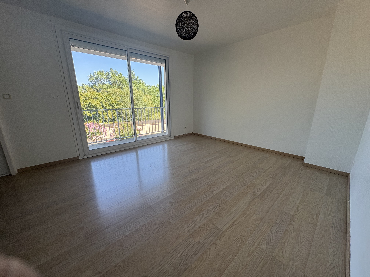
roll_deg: +1.2
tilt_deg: -14.0
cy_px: 138
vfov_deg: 85.7
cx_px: 185
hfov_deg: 102.1
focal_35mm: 14
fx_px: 150
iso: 40
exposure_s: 1/171
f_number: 2.2
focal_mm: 2.22
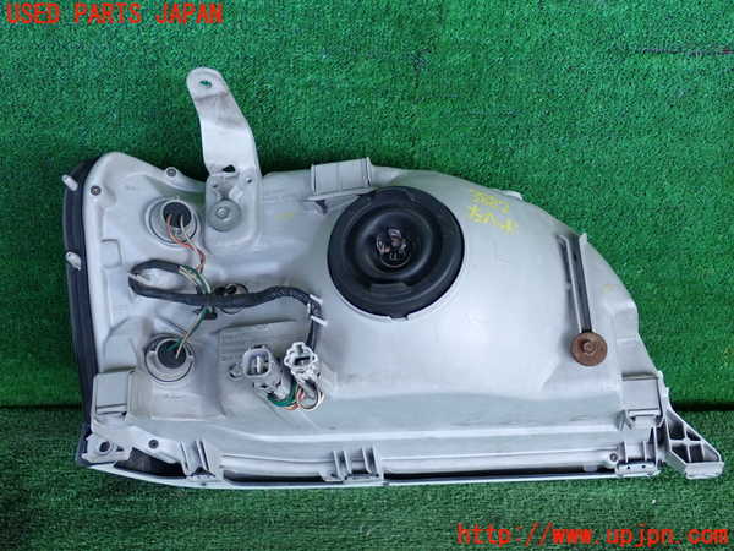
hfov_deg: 42.9
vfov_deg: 32.9
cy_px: 276
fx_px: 933
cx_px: 367
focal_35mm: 44
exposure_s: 1/125
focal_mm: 7.84
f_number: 2.9
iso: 320
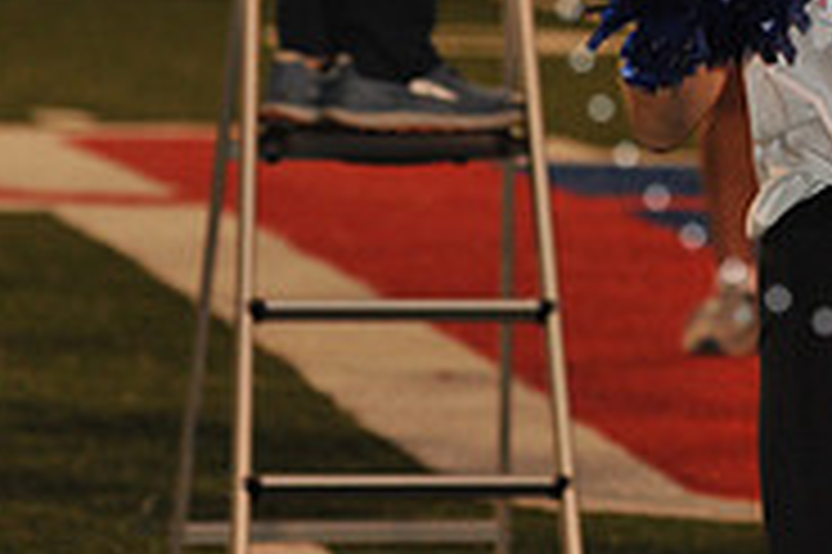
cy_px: -72
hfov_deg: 3.3
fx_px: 14501
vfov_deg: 2.2
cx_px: 980
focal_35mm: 628
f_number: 7.1
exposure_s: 1/125
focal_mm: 200
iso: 1250
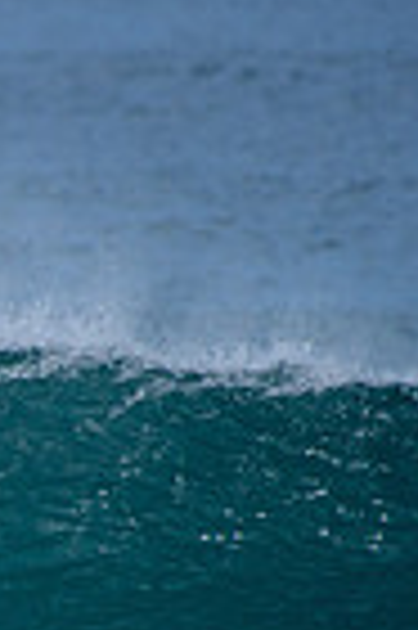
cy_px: 812
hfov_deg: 0.7
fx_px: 36157
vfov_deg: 1.0
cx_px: -791
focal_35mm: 2071
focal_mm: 500
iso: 250
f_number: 6.3
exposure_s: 1/2500
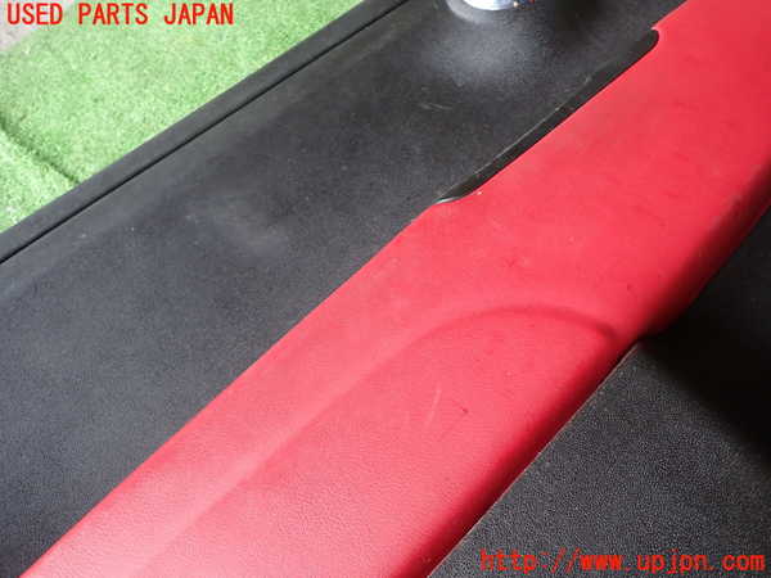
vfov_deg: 54.9
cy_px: 289
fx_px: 557
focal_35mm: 25
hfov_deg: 69.4
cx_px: 386
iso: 125
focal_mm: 4.5
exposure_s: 1/60
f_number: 2
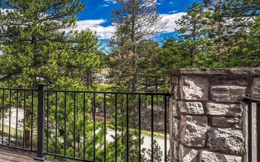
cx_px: 6
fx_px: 198
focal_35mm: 28
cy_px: 73
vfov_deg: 44.5
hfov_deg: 53.8
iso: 400
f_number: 8
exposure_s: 1/8000
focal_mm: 14
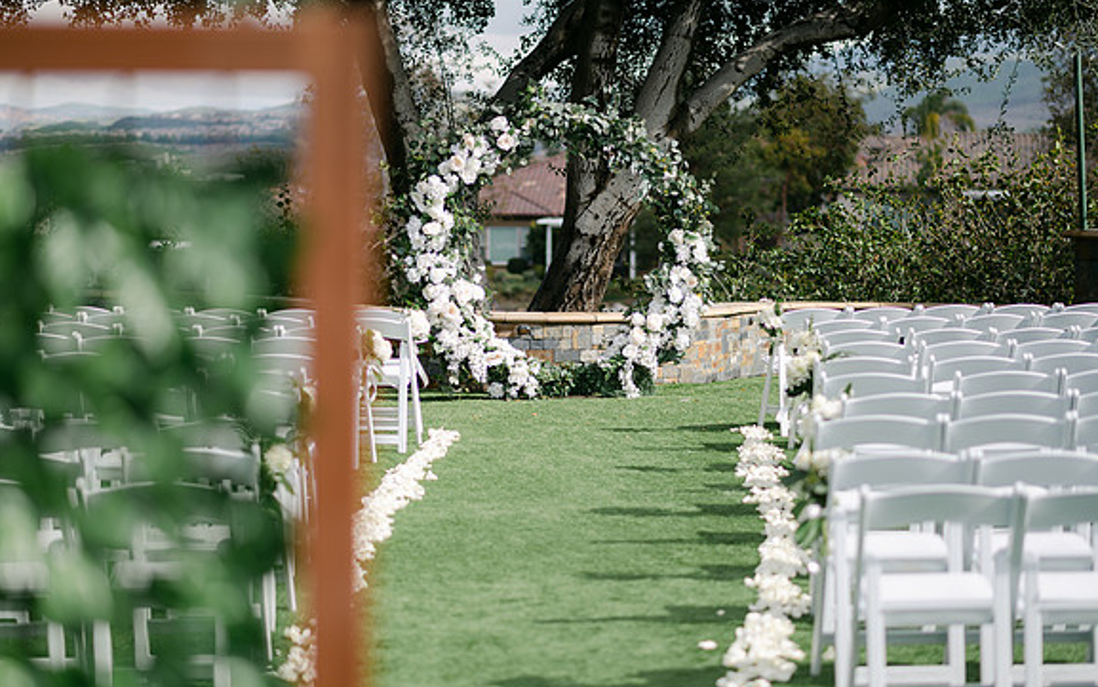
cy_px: 360
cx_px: 548
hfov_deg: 23.8
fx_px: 2604
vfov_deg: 15.0
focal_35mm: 87
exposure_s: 1/3200
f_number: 2
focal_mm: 85
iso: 100
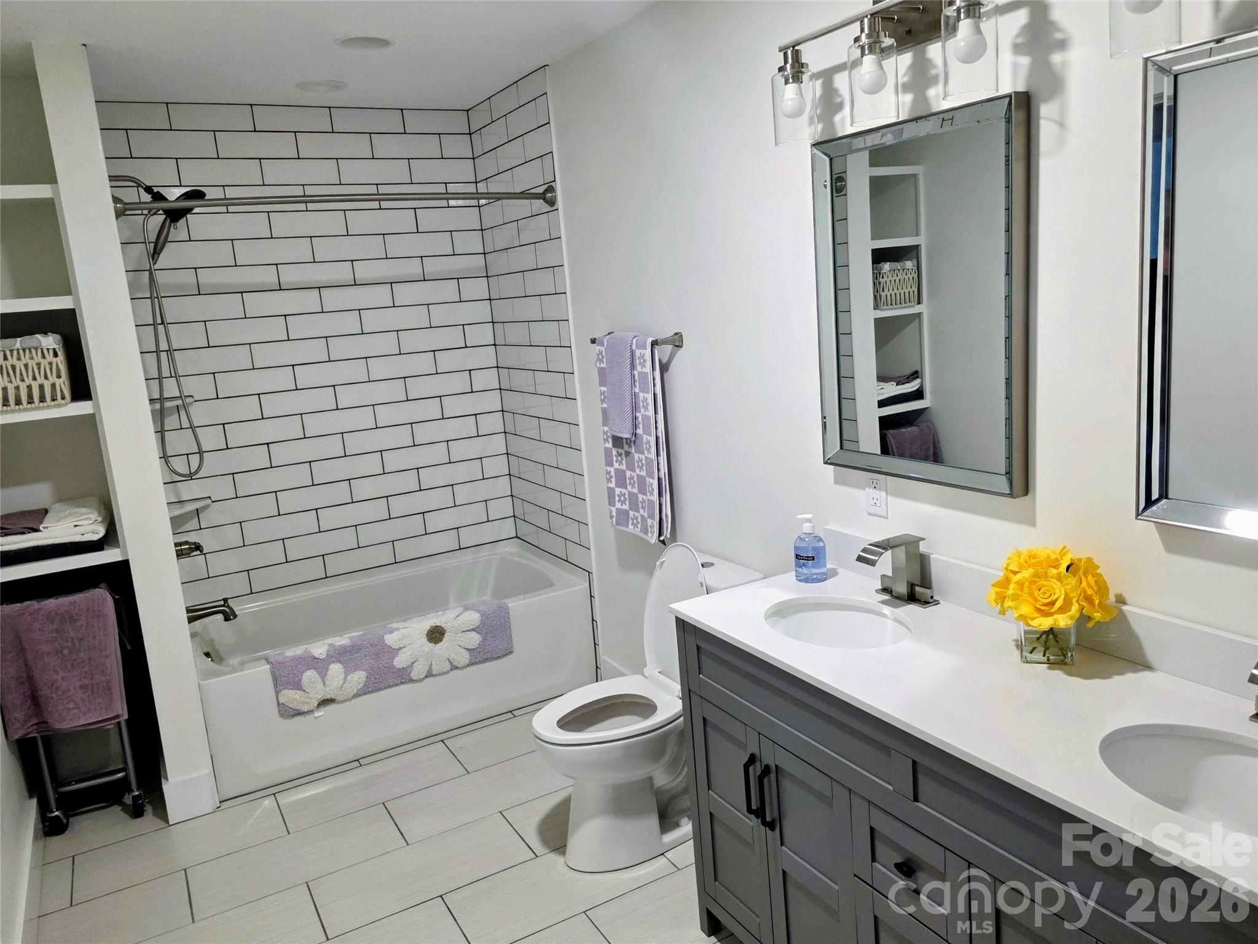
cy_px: 472
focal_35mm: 23
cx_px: 629
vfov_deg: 58.9
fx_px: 836
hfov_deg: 73.9
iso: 250
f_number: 1.7
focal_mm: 6.3
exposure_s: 1/120
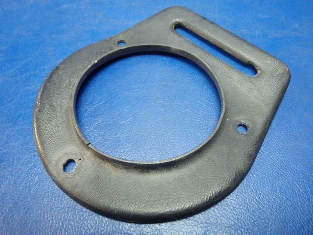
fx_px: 253
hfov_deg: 63.4
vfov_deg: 49.7
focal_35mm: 28
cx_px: 156
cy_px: 118
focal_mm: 5
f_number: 3.9
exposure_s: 1/30
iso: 800
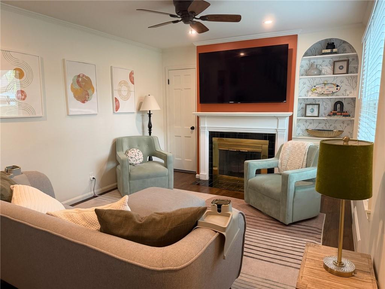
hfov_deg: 71.6
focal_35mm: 24
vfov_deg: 56.8
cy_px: 144
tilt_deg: -8.8
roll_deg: +0.3
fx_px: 267
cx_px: 192
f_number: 1.78
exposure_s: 1/60
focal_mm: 6.76
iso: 320
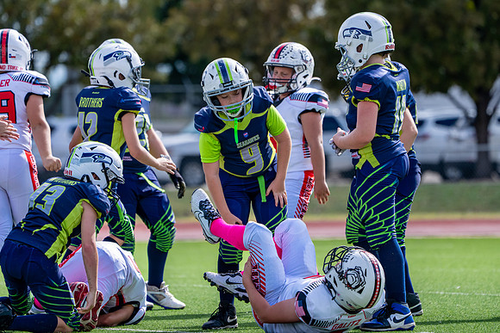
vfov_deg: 3.9
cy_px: 160
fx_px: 4841
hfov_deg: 5.9
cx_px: 267
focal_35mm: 348
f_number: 5.6
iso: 640
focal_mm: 300
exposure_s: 1/2500
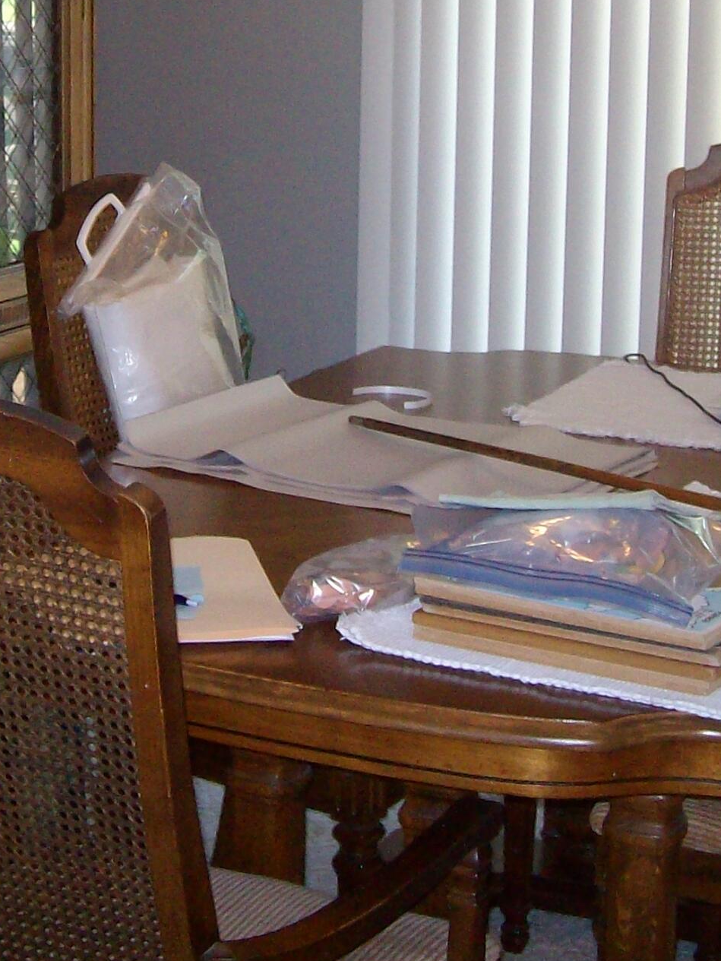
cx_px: 181
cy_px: 147
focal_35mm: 83
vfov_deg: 23.1
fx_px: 2305
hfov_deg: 17.7
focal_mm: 5.8
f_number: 2.8
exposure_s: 1/40
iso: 200
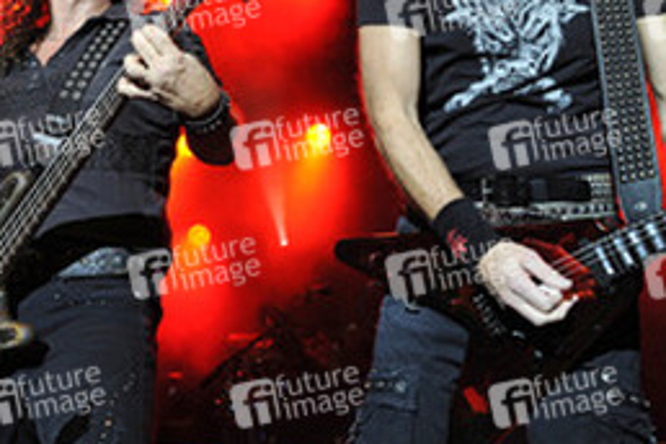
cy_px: 75
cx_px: 227
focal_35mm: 61
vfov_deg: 21.9
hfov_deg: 32.6
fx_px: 1128
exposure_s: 1/200
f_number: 6.3
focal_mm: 35
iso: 800
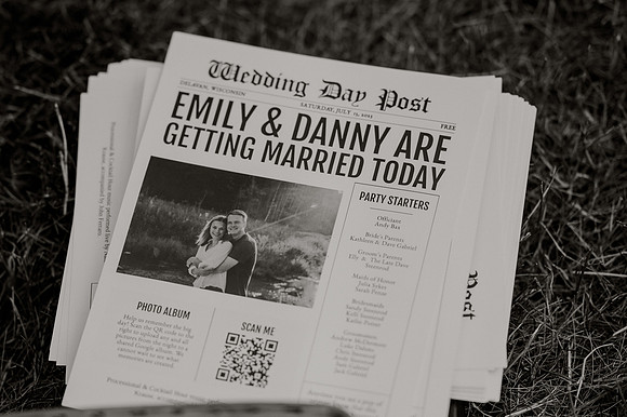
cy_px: 230
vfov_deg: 11.6
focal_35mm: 118
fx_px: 2050
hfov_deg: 17.4
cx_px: 278
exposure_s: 1/3200
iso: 160
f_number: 2.2
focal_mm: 105
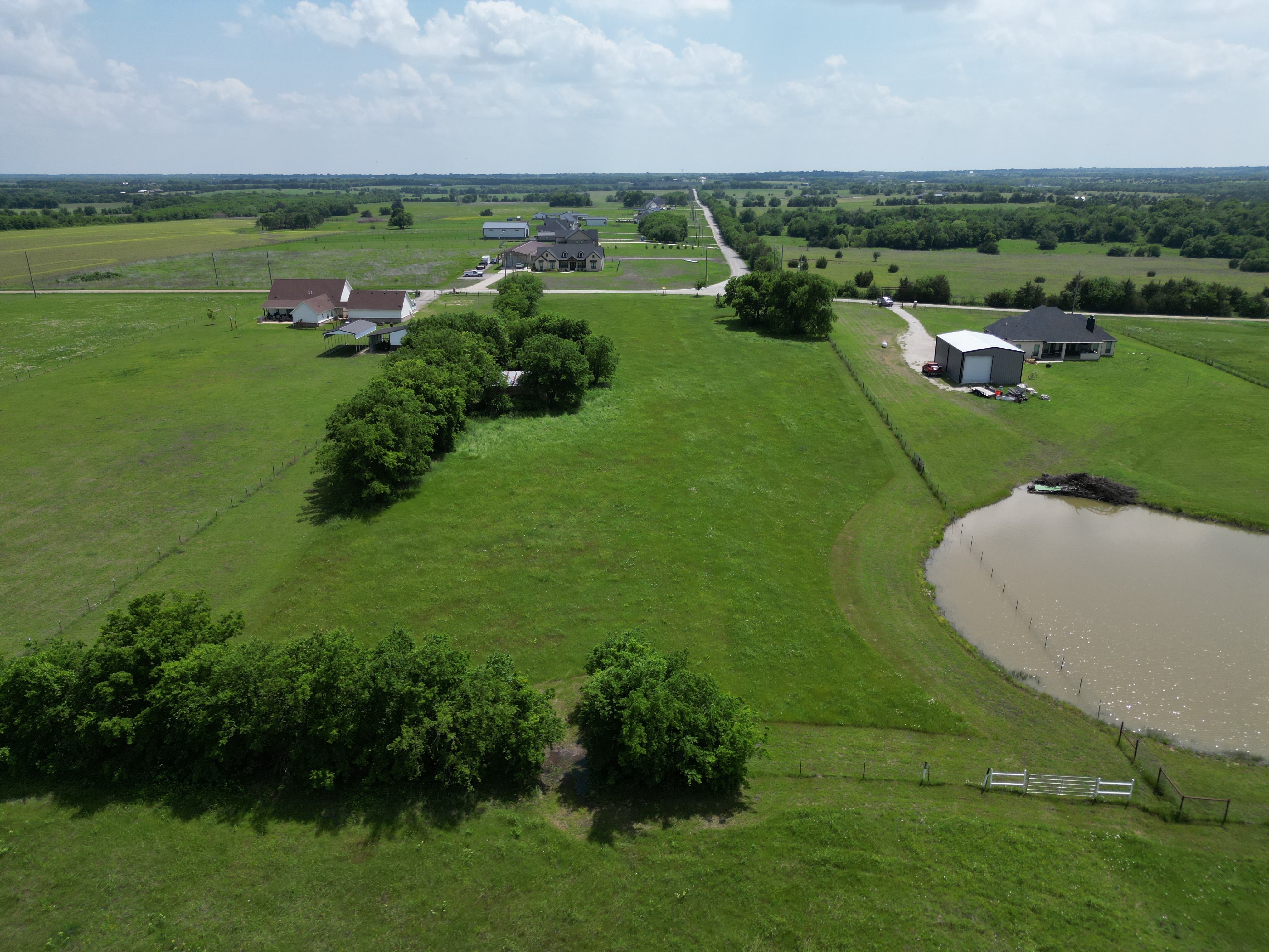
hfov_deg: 71.6
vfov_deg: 56.8
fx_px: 880
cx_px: 634
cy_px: 476
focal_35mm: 24
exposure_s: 1/4000
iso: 120
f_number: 1.7
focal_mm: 6.72
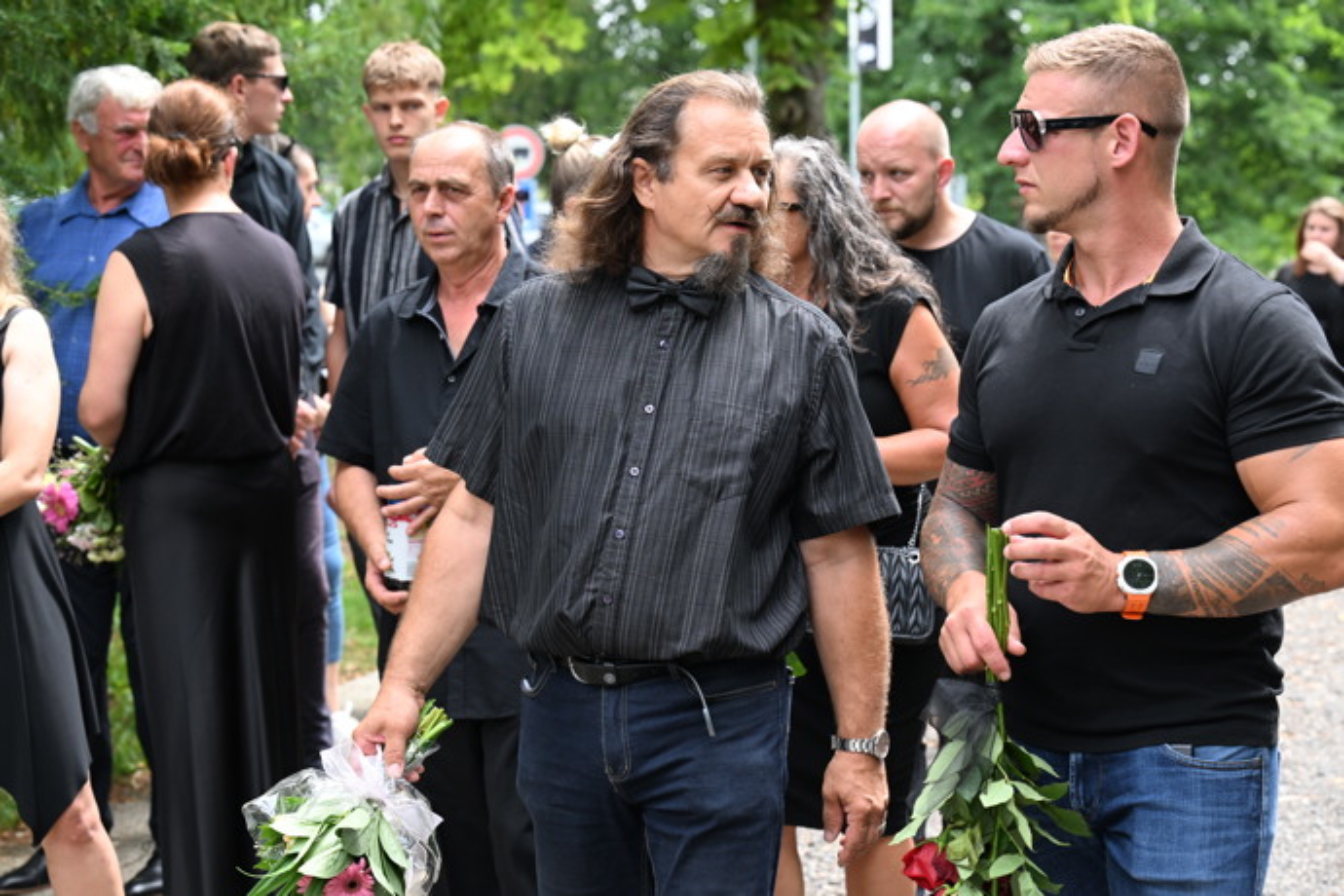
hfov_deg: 28.8
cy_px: 448
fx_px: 2613
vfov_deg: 19.5
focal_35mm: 70
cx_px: 672
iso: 1000
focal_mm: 70
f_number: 5
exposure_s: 1/1000
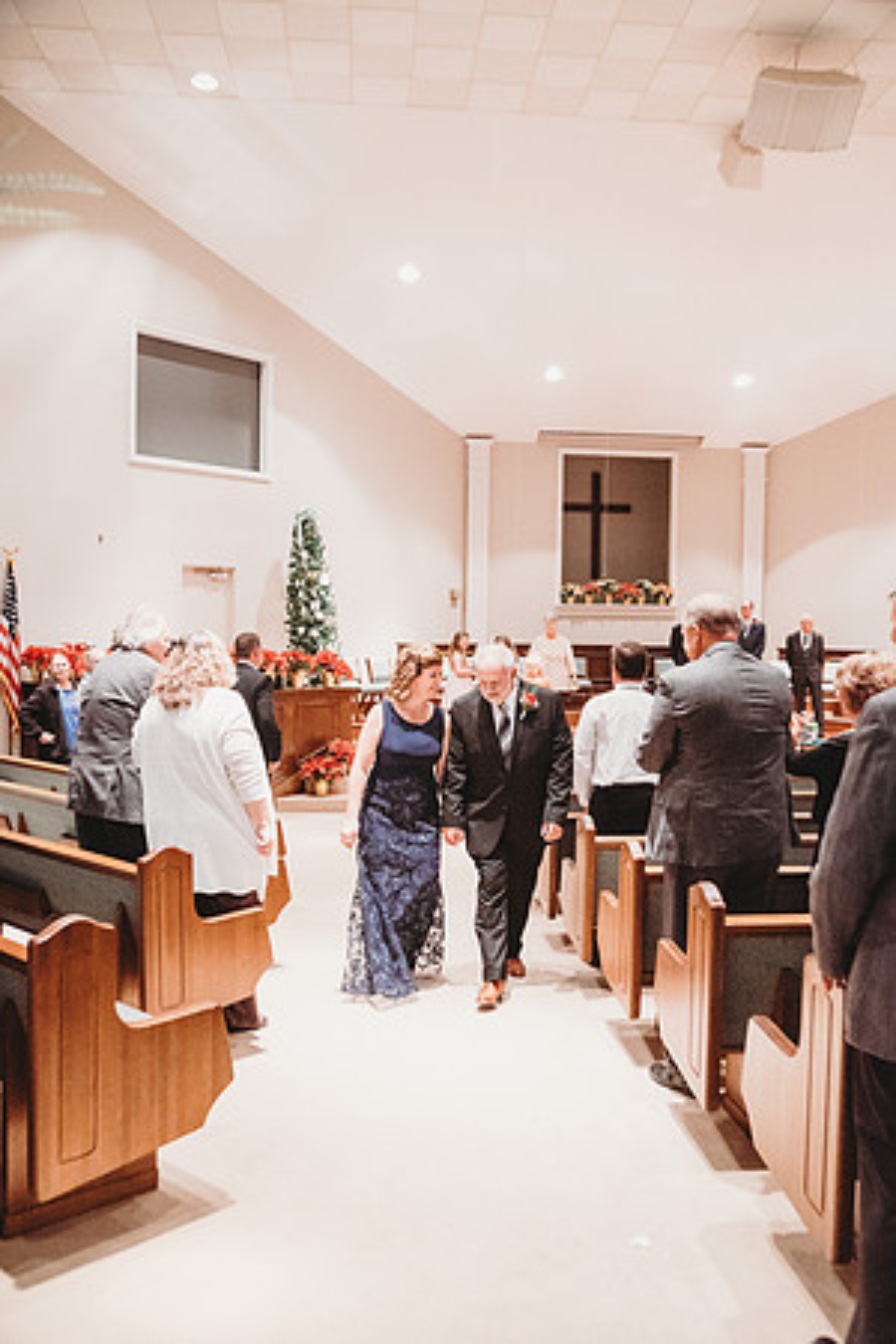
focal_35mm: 28
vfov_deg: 65.5
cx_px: 448
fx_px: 1045
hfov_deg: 46.4
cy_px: 672
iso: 8000
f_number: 4
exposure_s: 1/200
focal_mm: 28
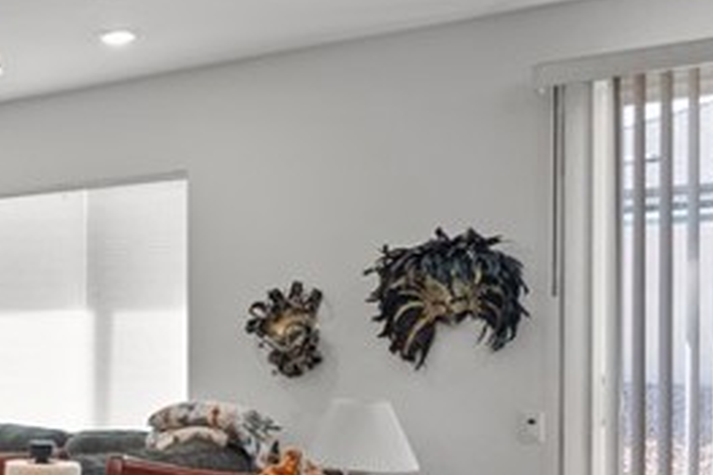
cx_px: -284
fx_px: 1228
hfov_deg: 26.1
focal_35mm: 62
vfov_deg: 21.7
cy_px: 363
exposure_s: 1/40
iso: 1600
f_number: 8
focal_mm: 16
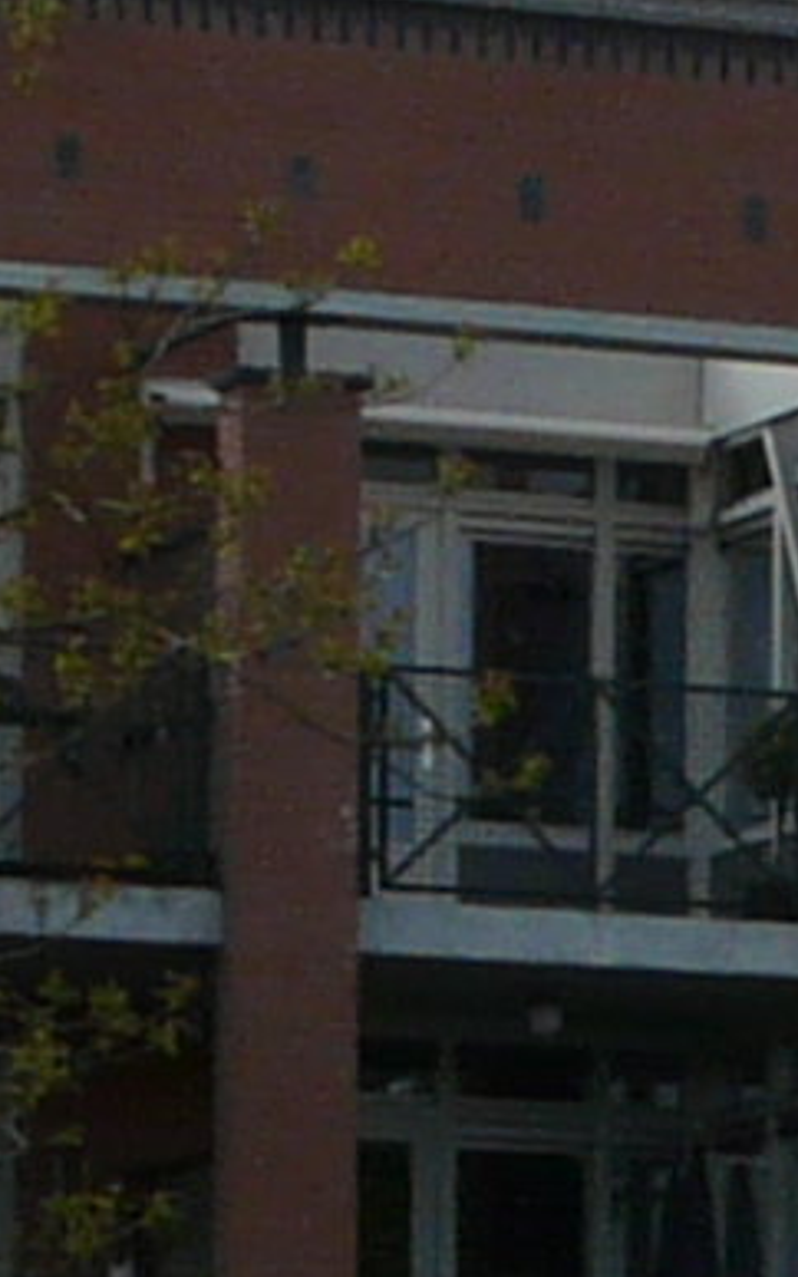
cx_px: 2783
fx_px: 11514
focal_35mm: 331
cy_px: 1947
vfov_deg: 6.3
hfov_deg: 3.8
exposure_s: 1/400
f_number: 5.6
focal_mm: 6
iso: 100
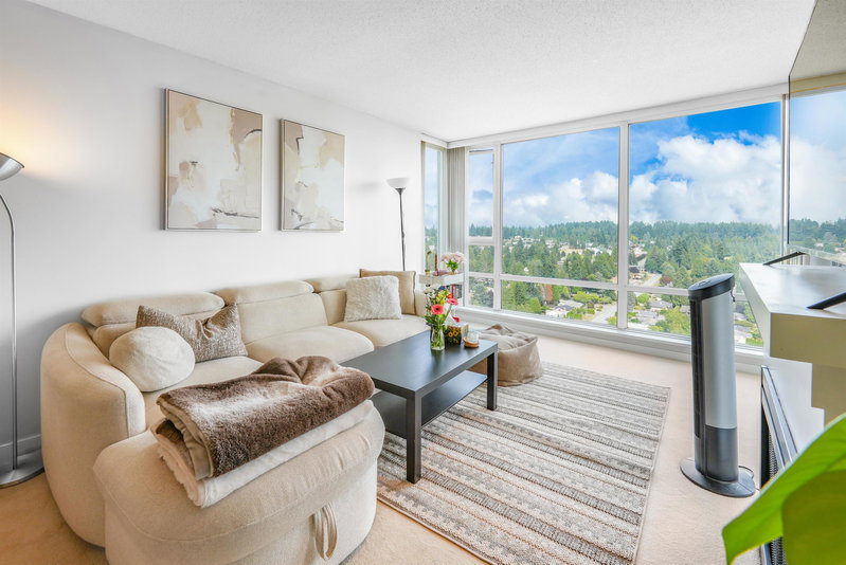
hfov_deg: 104.2
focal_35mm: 14
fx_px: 329
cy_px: 282
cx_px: 423
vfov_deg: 81.3
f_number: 10
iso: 200
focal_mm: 14
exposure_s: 1/125
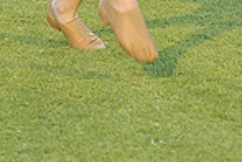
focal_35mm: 413
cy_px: -264
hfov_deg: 5.0
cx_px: 41
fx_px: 2776
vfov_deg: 3.3
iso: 4000
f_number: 5.6
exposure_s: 1/200
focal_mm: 105
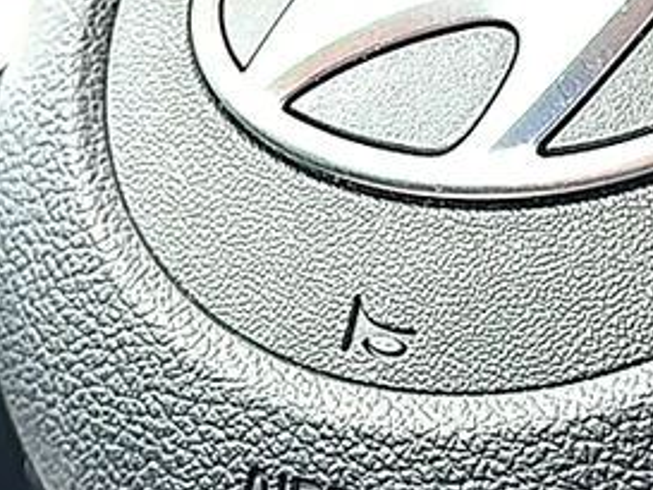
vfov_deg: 11.4
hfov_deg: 15.4
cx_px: 407
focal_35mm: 128
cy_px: -47
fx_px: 2416
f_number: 1.78
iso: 80
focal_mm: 6.86
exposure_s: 1/283
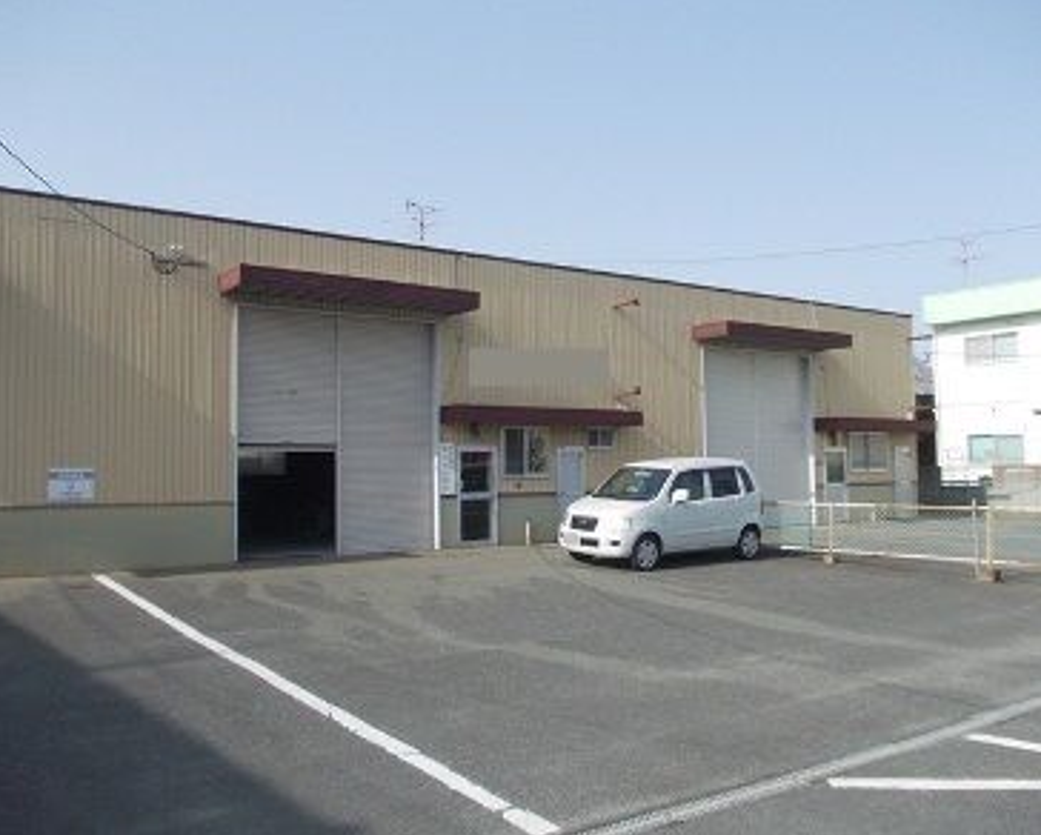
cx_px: 503
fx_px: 925
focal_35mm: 30
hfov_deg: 58.7
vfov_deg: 48.6
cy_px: 418
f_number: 5.4
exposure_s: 1/250
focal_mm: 4
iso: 80
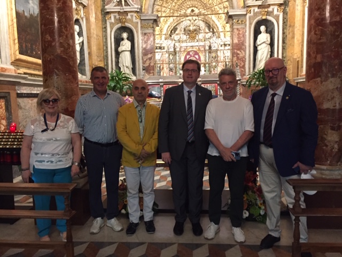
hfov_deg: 61.7
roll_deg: +1.1
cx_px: 171
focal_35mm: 29
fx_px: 287
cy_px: 128
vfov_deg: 48.2
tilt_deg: -5.8
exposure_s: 1/17
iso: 250
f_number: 2.2
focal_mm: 4.15
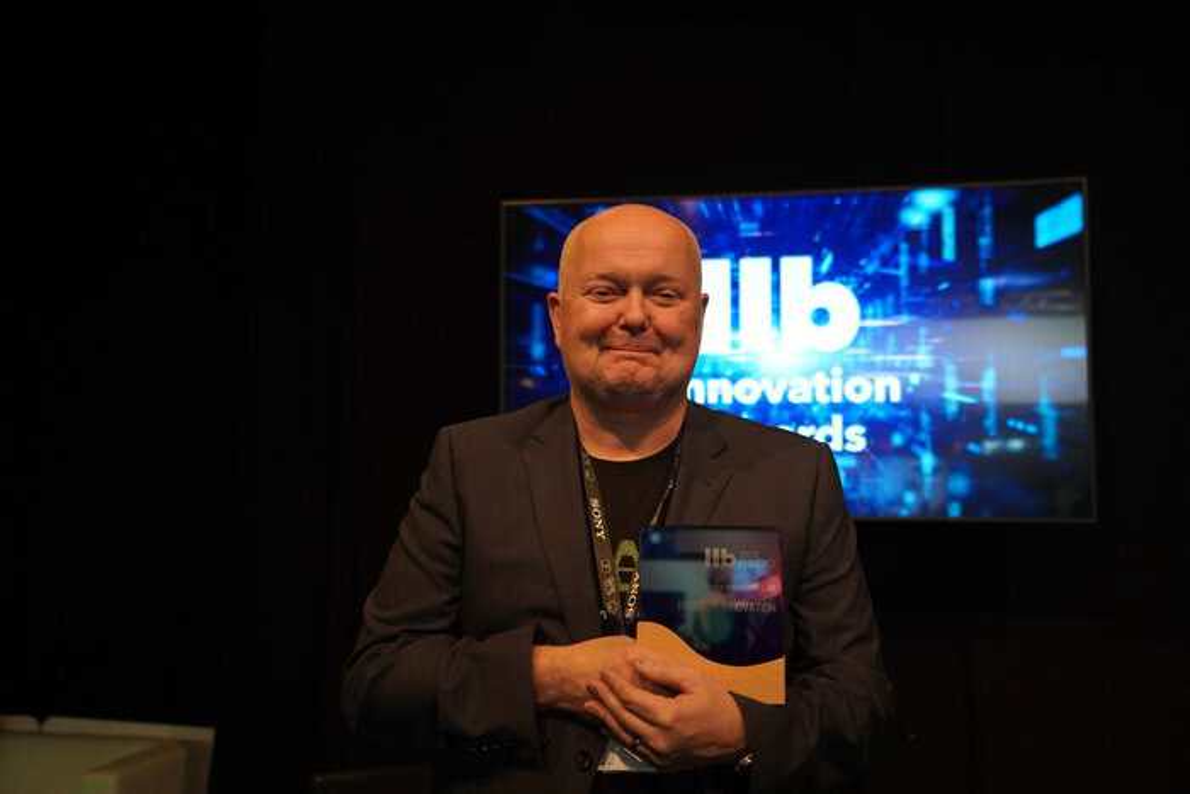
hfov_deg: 55.8
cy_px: 397
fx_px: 1124
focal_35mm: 34
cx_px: 595
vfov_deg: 38.9
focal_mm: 34
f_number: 4
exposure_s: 1/160
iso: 1600
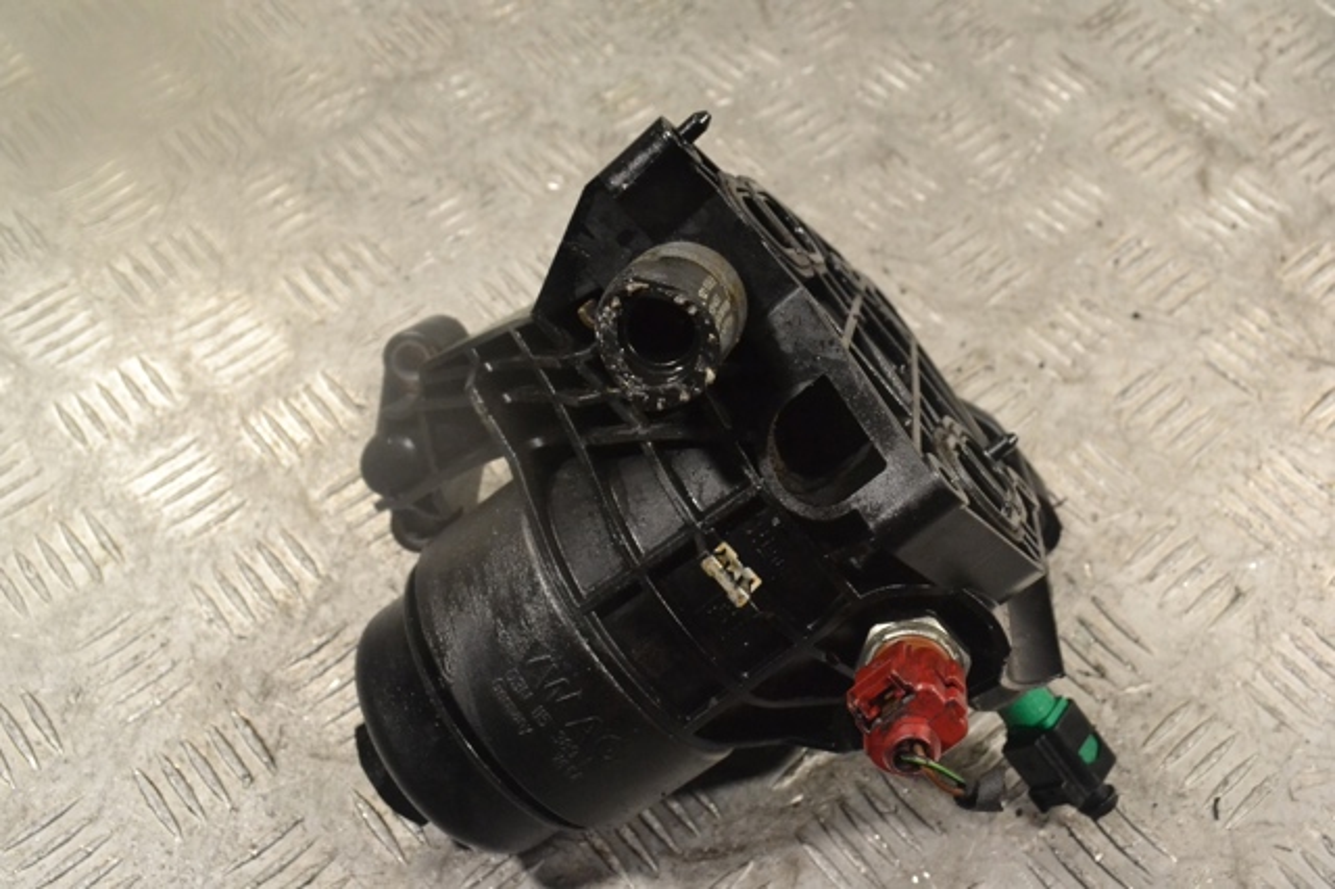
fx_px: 1557
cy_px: 444
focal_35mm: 42
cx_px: 668
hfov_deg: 46.4
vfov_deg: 31.9
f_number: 9
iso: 3200
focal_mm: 28
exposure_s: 1/320
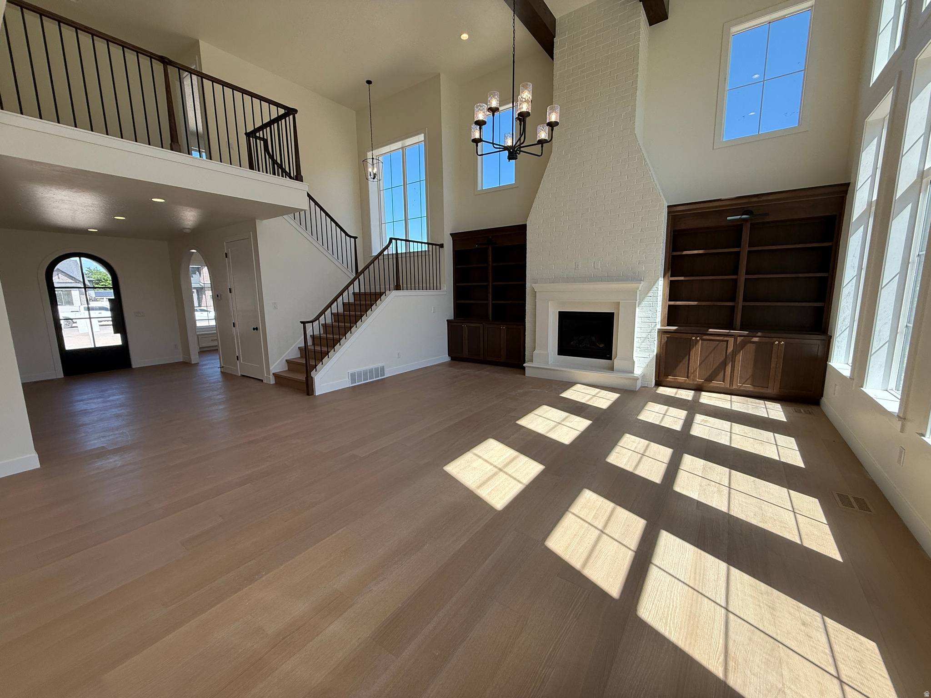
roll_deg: +1.1
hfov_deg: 102.1
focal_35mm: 14
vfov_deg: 85.7
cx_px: 466
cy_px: 349
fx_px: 377
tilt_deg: -7.7
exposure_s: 1/326
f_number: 2.2
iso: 64
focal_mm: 2.22
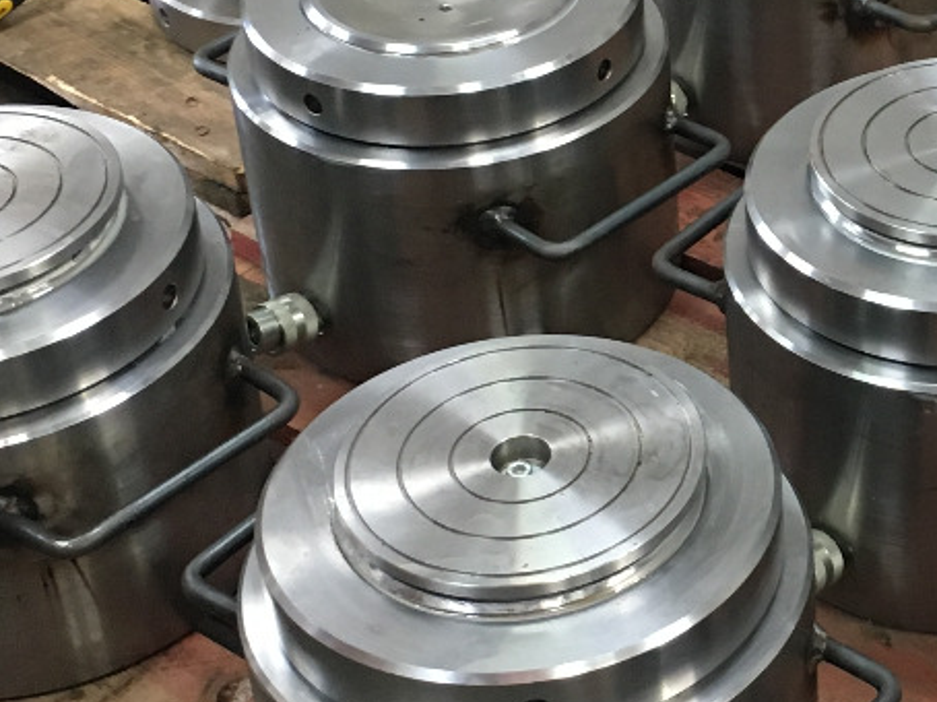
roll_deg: -0.2
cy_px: 260
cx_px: 908
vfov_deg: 16.0
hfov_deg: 20.7
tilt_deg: -36.6
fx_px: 2489
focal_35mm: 92
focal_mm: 4.15
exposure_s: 1/33
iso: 160
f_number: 2.2
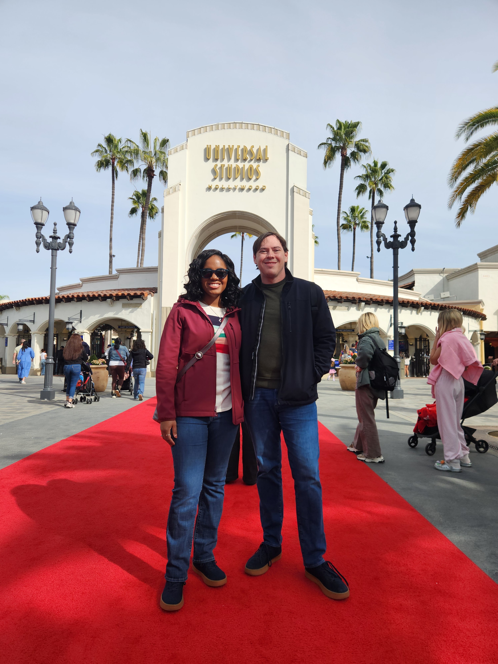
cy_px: 332
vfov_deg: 73.9
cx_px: 249
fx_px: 441
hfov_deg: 58.9
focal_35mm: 23
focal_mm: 5.4
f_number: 1.8
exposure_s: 1/1476
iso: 20
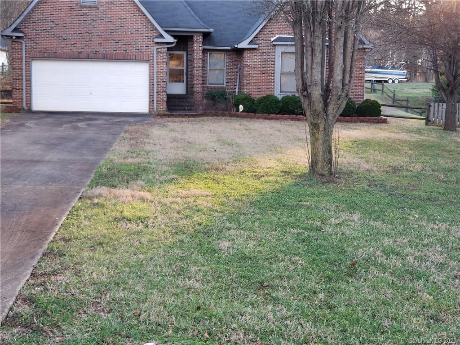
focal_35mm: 52
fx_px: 691
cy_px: 172
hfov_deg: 36.8
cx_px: 230
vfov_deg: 28.0
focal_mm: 6
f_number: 2.4
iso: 25
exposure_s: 1/33
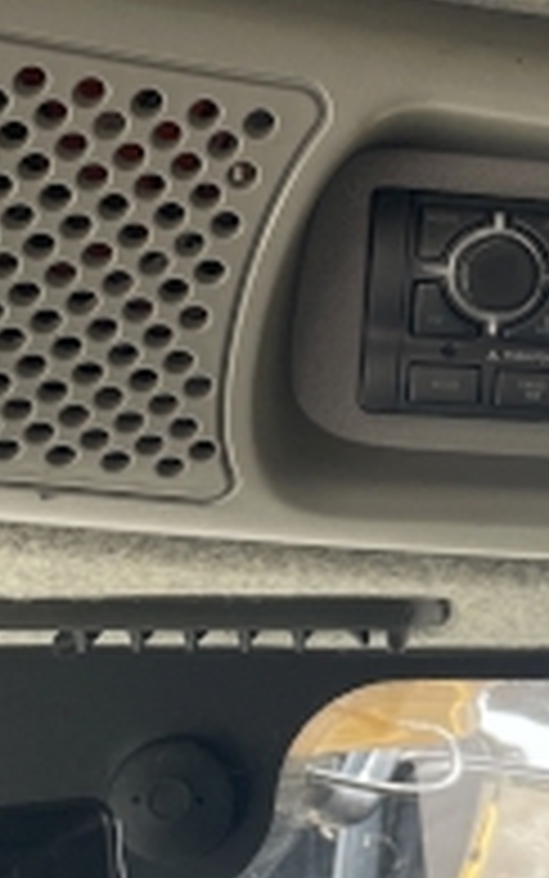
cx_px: 1022
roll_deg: +1.4
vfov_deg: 18.4
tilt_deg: +15.9
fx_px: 2703
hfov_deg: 10.8
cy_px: 392
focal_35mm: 113
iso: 32
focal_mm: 4.2
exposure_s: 1/489
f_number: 1.6
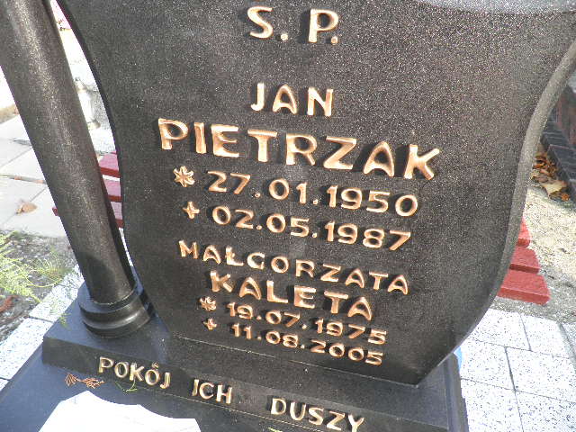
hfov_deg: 71.6
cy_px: 216
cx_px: 288
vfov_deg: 56.8
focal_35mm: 24
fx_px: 399
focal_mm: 4.3
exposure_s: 1/40
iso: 64
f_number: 3.3
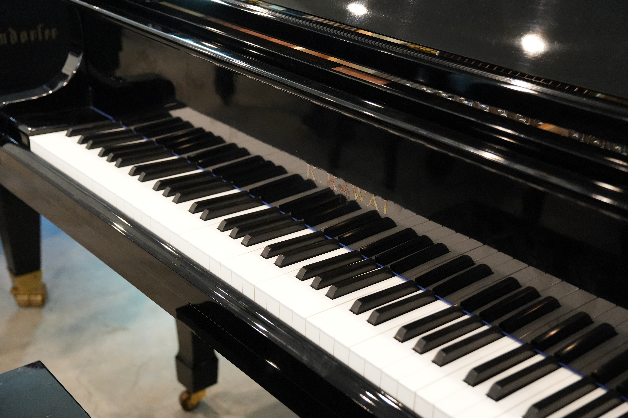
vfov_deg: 28.1
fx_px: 837
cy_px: 209
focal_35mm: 48
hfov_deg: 41.1
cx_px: 314
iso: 3200
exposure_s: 1/160
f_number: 2.8
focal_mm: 32
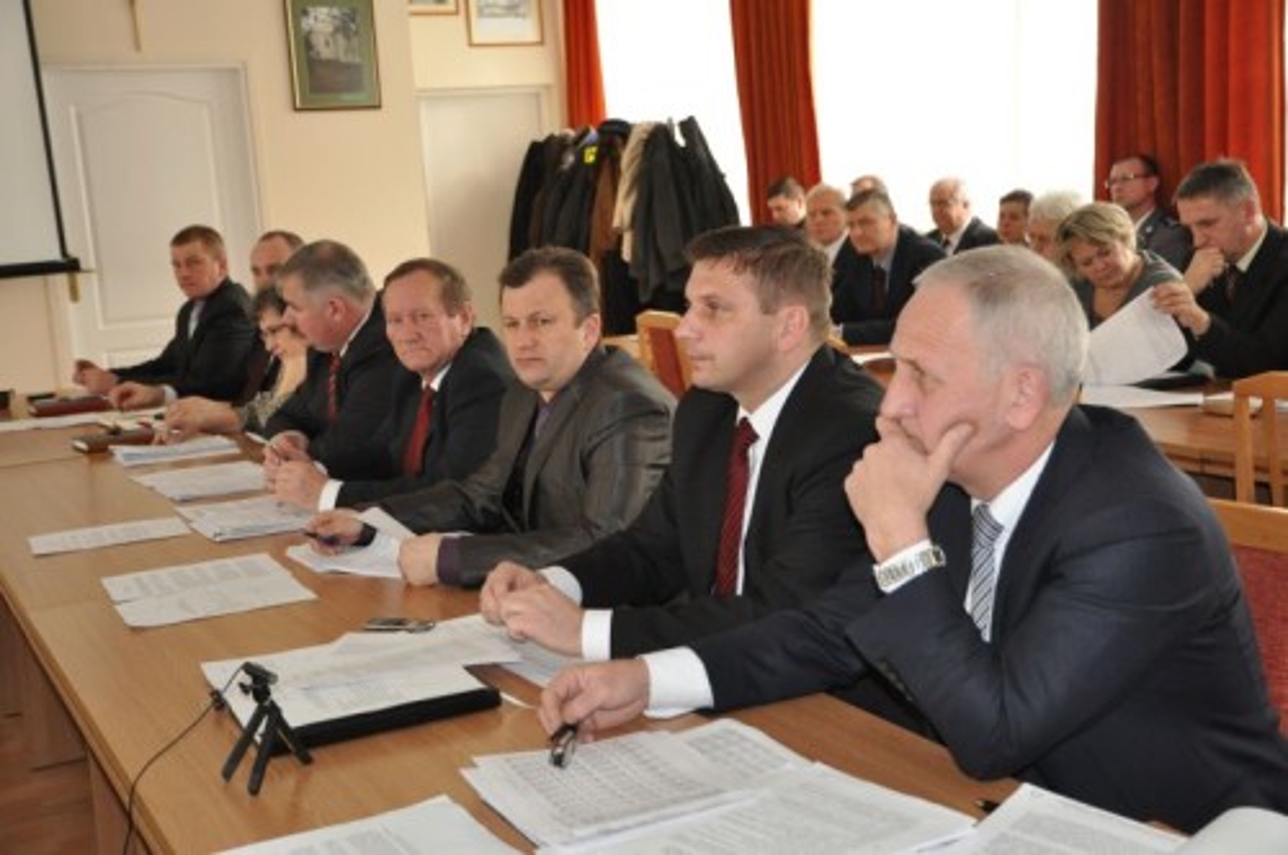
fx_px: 1608
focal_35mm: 45
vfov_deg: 29.8
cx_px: 644
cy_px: 428
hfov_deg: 43.7
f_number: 4.2
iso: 800
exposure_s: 1/100
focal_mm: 30
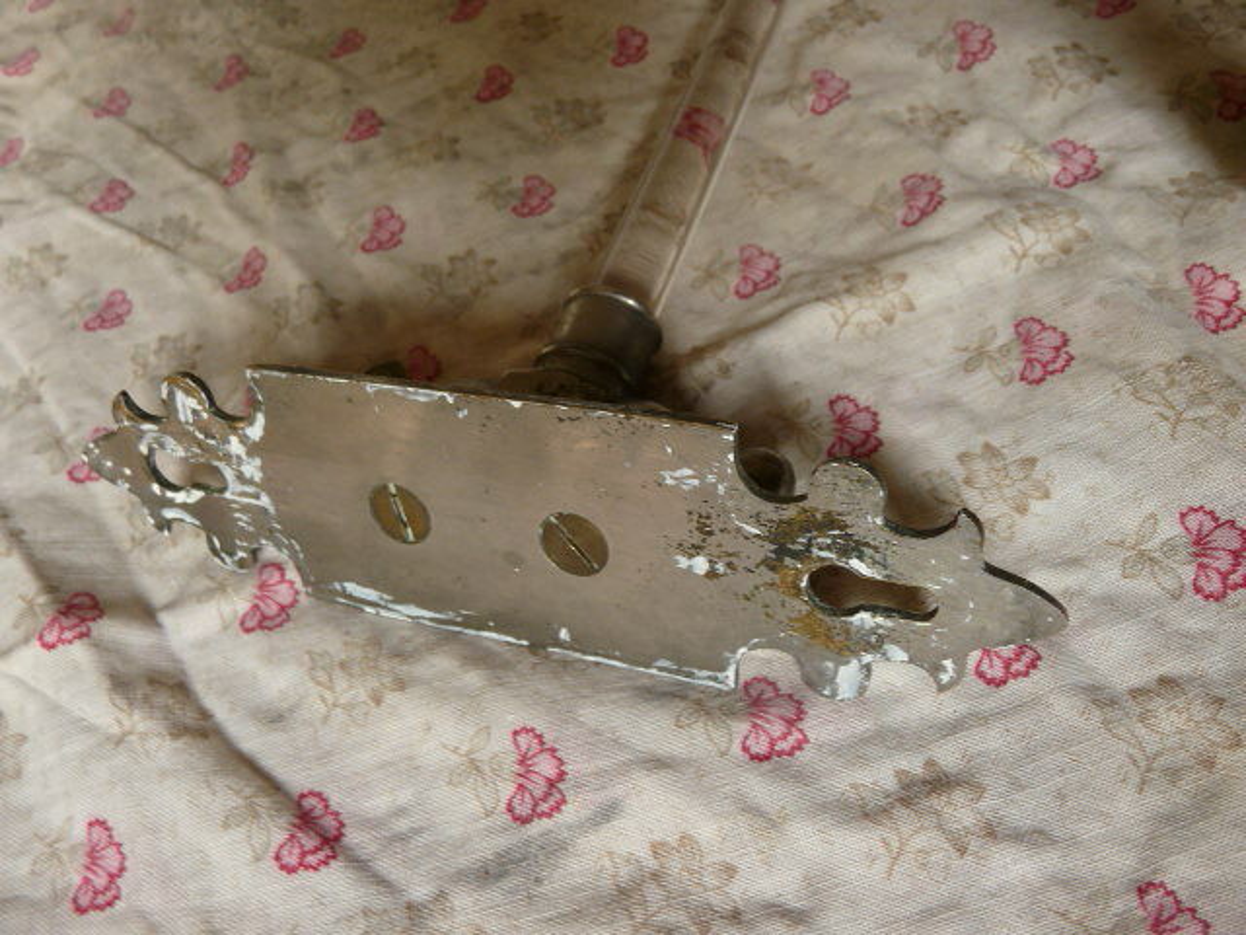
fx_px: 1008
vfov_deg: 49.7
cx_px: 623
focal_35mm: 28
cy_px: 468
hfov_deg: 63.4
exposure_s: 1/40
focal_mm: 4.6
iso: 100
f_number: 2.8
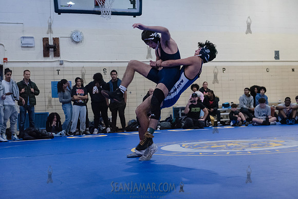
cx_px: 149
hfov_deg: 36.2
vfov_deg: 24.6
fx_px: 455
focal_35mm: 55
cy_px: 100
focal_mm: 55
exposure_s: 1/400
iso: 8000
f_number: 3.2
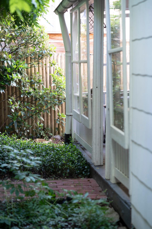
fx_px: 538
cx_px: 76
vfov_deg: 23.9
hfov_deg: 16.1
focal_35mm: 85
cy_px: 114
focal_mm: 85
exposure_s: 1/125
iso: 800
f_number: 2.5
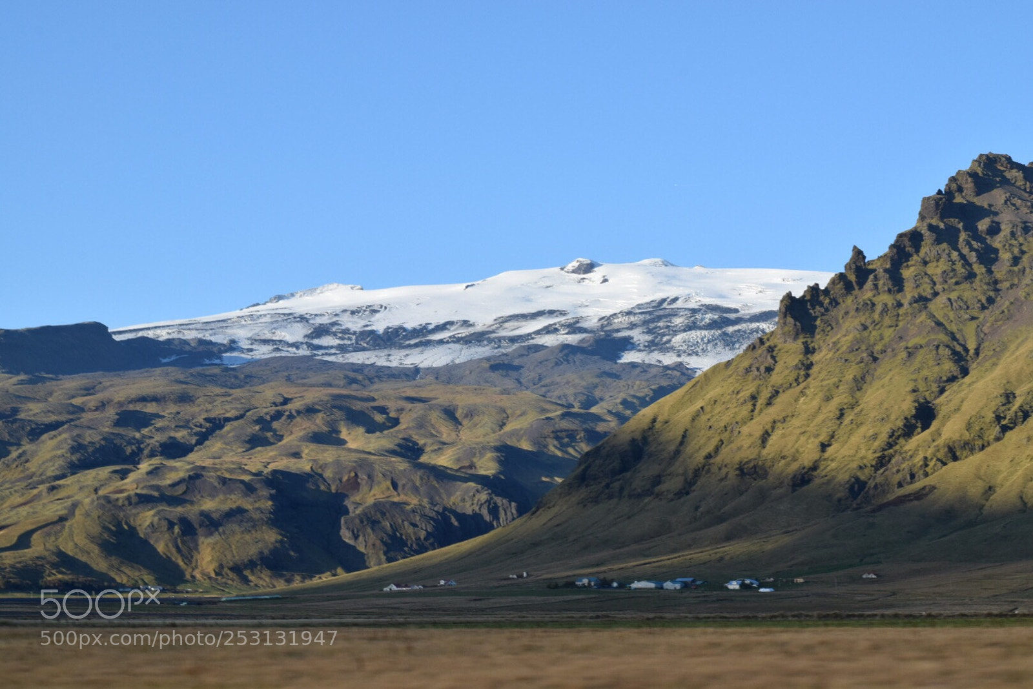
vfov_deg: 18.2
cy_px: 344
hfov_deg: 27.0
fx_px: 2152
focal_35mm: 75
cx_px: 516
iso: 200
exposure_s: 1/100
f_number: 16
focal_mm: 50
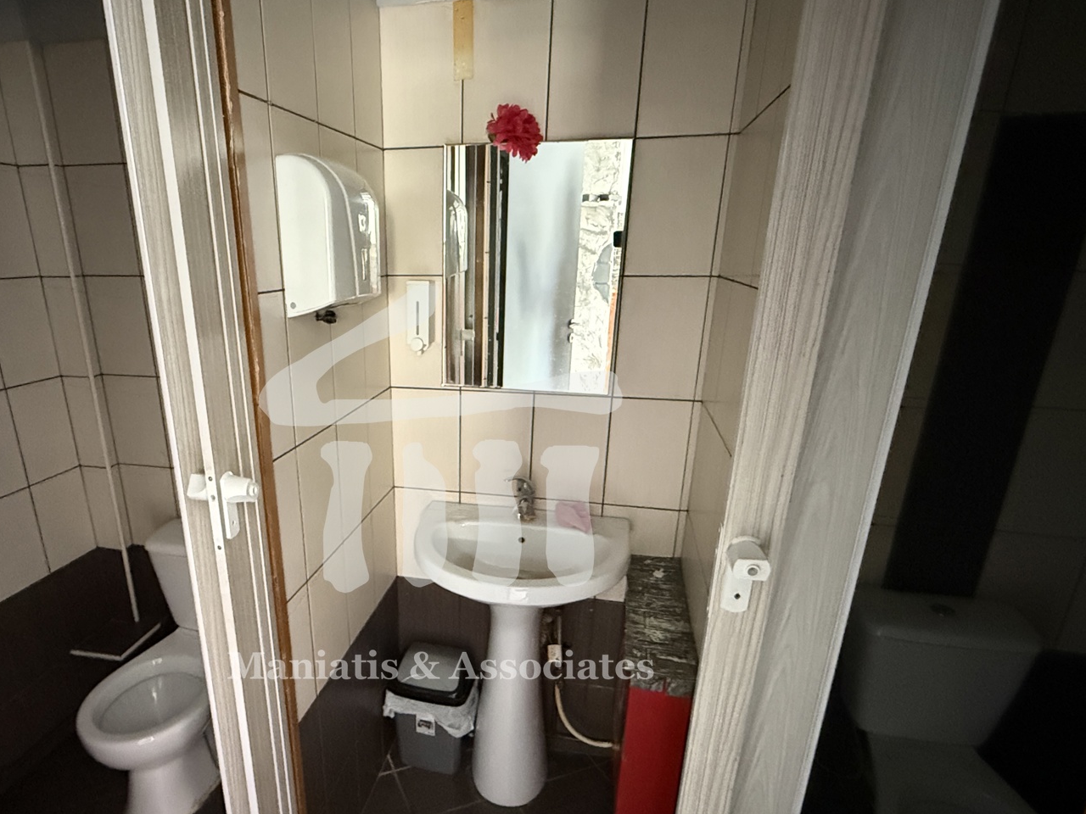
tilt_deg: -19.7
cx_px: 439
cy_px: 482
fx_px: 659
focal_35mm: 21
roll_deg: +1.0
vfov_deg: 63.0
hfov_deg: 78.2
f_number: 2.2
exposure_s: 1/48
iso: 1250
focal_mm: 2.22
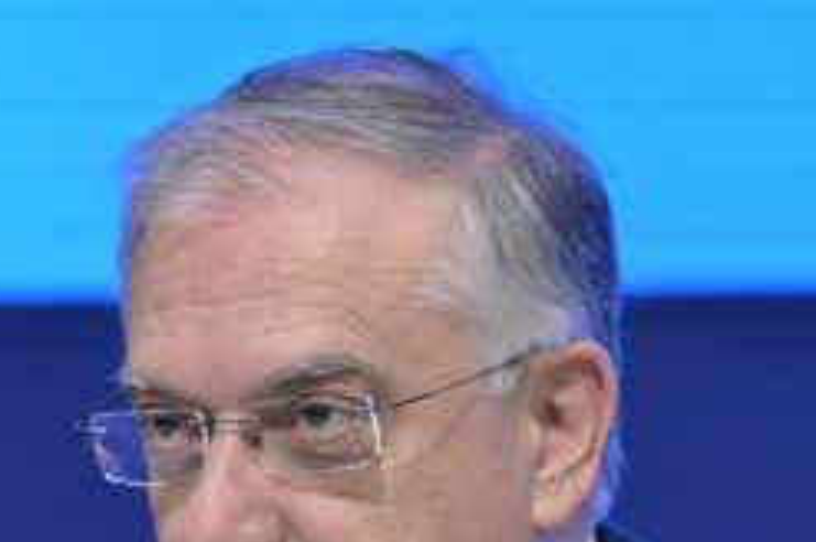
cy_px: 577
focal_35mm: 1217
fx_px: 27549
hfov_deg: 1.7
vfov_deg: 1.1
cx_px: 390
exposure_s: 1/160
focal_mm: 430
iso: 2200
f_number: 6
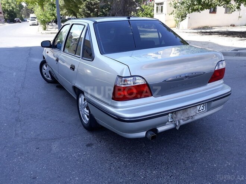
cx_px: 123
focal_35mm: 27
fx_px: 192
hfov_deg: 65.3
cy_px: 92
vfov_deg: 51.4
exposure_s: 1/411
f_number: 1.7
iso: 40
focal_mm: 3.71
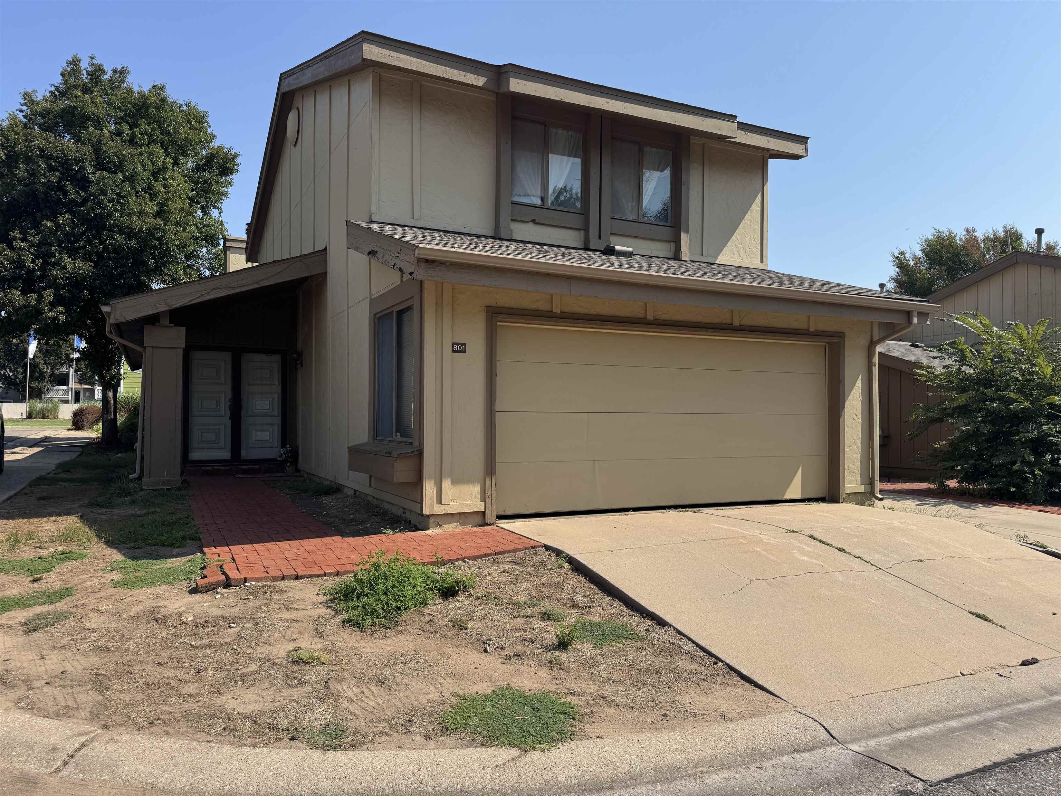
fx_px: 736
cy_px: 398
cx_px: 530
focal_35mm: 24
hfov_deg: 71.6
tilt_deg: +1.3
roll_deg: -0.4
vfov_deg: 56.8
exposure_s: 1/4049
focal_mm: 6.76
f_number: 1.78
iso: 80
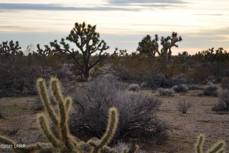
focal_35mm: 82
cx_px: 114
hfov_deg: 24.6
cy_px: 76
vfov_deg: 16.6
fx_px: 525
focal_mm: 55
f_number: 6.3
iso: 200
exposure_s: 1/160
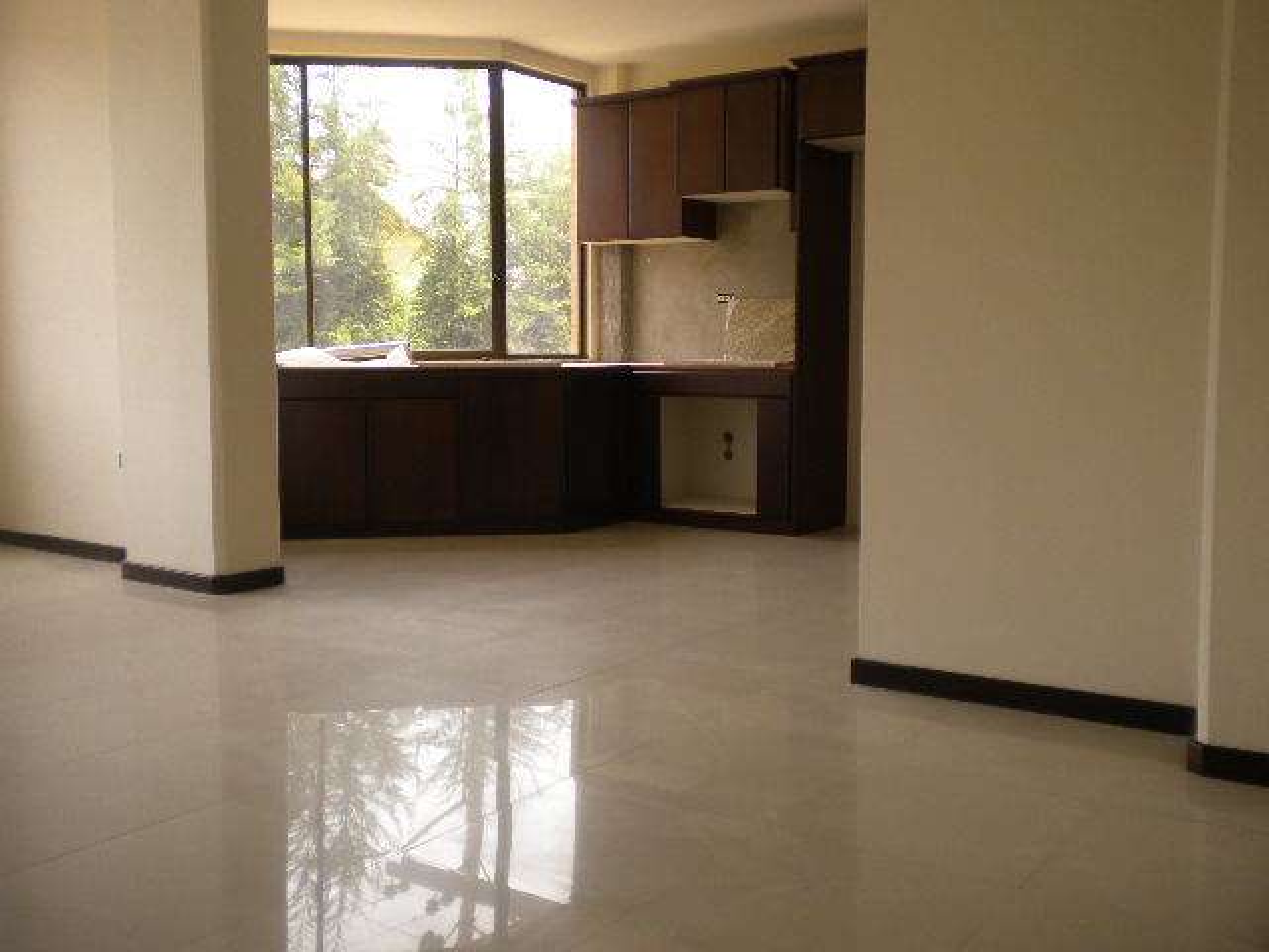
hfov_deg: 52.6
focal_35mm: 35
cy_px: 476
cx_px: 634
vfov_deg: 40.7
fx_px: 1283
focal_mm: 6.3
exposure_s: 1/95.7
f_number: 3.1
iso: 80
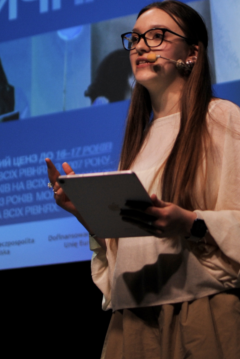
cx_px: 163
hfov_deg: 13.6
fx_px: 1006
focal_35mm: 101
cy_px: 82
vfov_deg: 20.0
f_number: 1.8
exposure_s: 1/250
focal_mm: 35
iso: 200
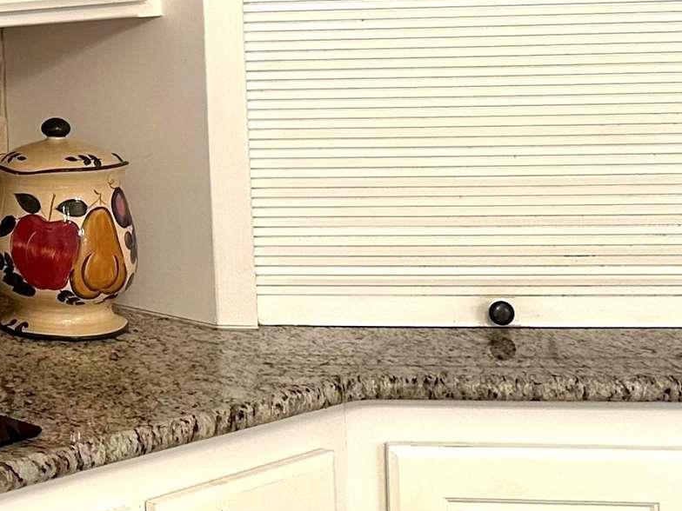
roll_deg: +0.6
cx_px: -306
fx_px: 1852
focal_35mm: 94
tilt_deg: -0.2
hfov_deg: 18.7
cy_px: -77
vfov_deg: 15.2
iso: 160
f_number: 1.78
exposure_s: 1/60
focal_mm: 6.86
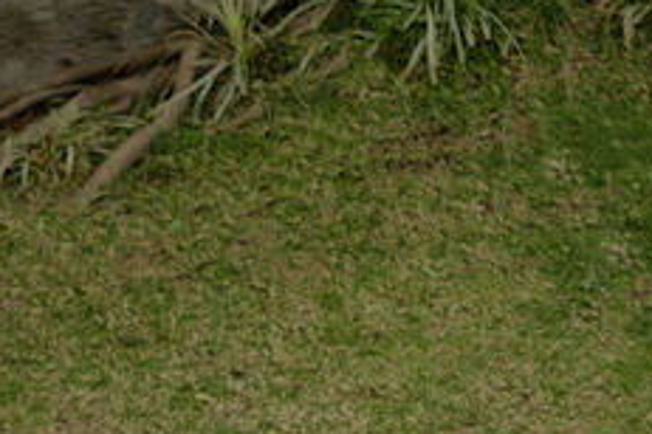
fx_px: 4238
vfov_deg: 5.6
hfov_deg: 8.5
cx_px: 1098
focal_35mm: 234
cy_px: -662
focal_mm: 46
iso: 400
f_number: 4
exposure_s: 1/100
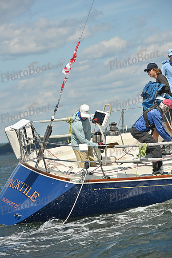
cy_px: 129
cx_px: 86
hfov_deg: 7.4
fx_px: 1325
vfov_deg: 11.1
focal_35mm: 185
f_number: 10
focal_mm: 185
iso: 250
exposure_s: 1/1250
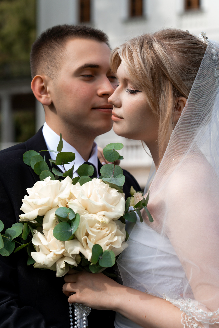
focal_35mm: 100
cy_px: 164
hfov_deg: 13.7
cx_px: 110
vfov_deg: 20.4
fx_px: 912
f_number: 5.6
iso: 80
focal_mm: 100
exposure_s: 1/200
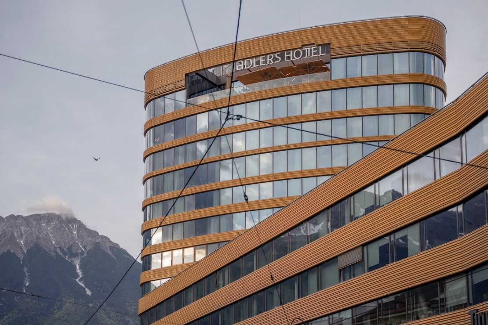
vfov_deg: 22.2
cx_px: 244
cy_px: 162
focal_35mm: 61
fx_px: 830
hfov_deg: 32.8
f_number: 2.8
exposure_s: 1/500
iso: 100
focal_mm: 61.2
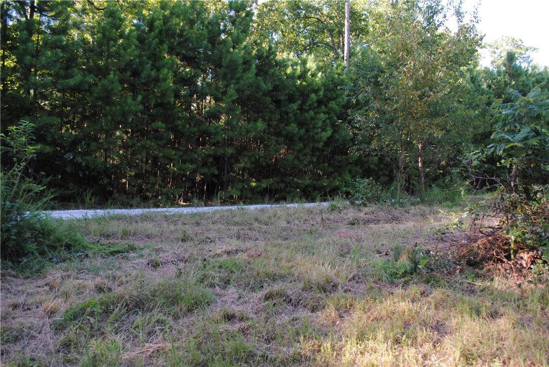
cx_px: 274
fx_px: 412
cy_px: 184
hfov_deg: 67.3
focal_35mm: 27
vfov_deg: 48.0
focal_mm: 18
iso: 200
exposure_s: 1/100
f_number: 5
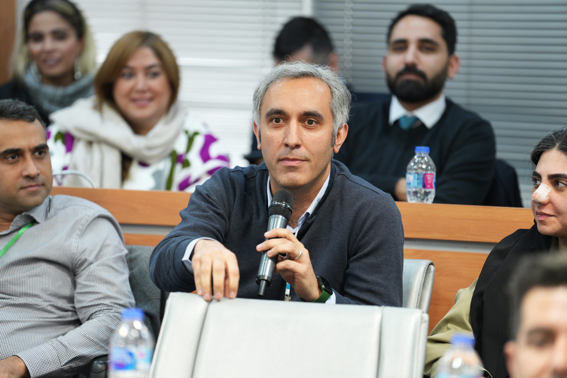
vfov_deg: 6.9
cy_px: 189
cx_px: 284
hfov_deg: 10.3
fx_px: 3150
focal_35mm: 200
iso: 1600
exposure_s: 1/100
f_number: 2.8
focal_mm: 200
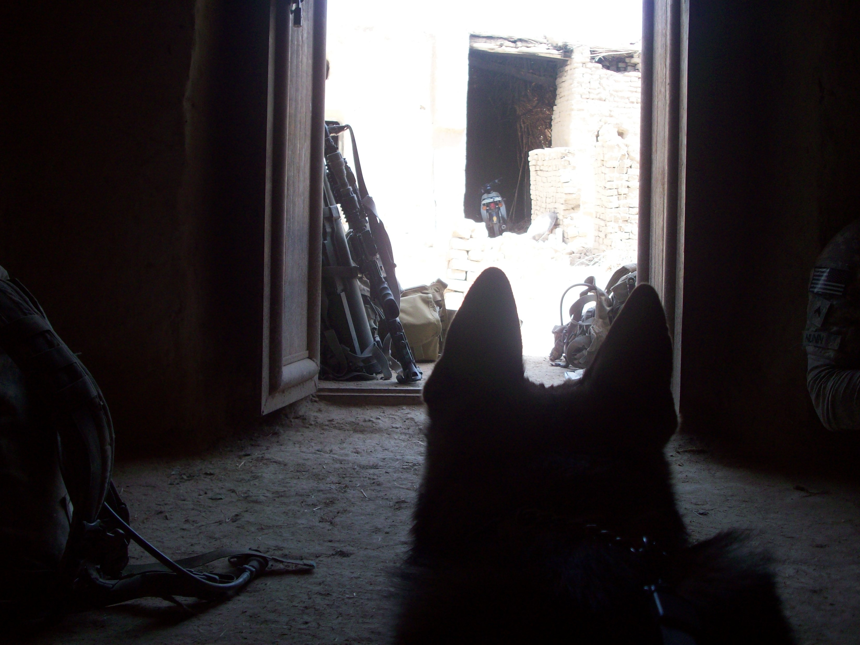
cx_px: 430
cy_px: 322
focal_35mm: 37
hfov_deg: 50.1
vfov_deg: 38.7
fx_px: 919
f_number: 2.8
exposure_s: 1/157
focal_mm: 6.2
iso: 80
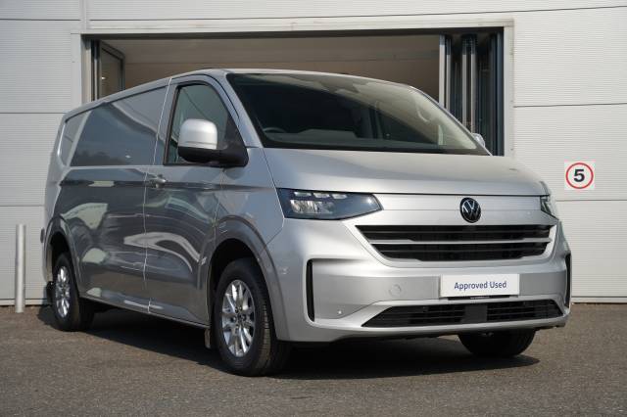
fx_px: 1024
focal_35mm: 59
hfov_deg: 34.1
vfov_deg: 23.0
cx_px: 314
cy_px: 208
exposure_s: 1/500
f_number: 4.5
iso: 100
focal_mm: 58.8
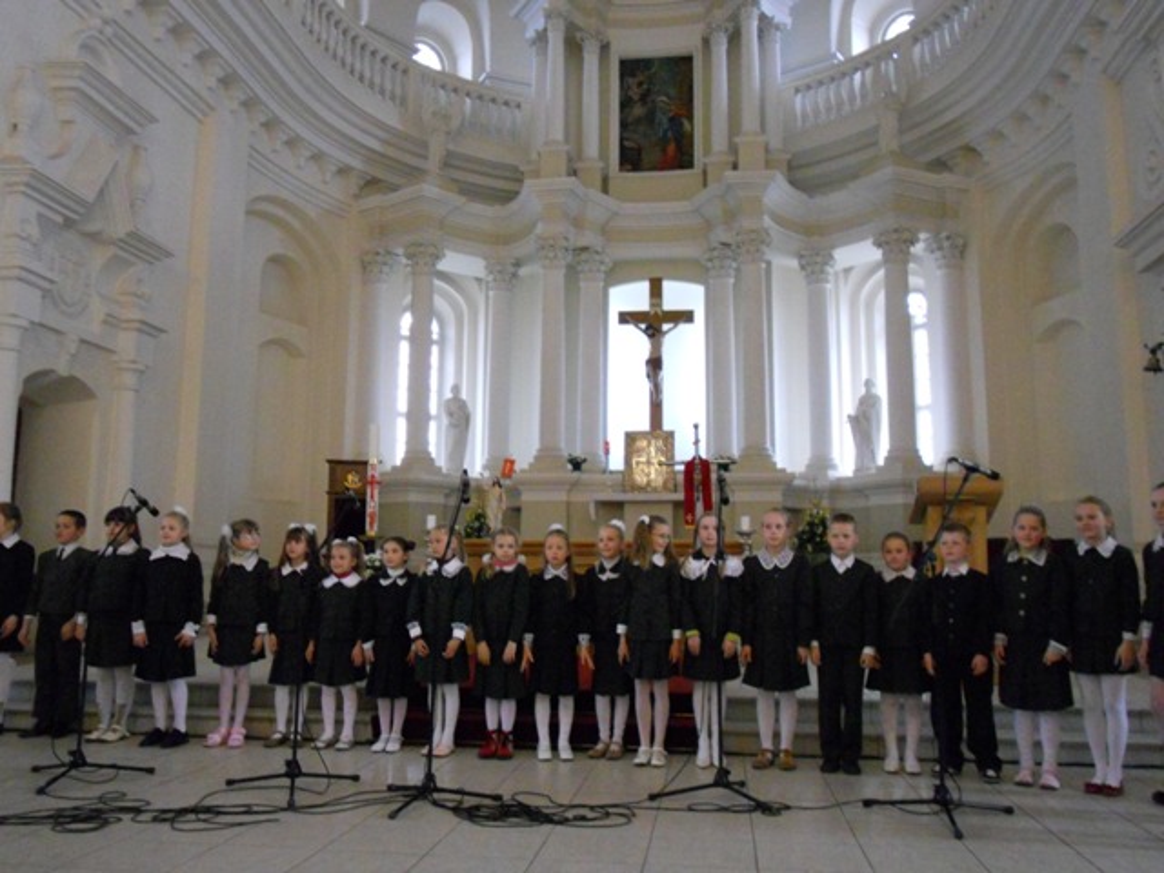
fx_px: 1076
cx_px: 582
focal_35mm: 32
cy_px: 436
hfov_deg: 56.8
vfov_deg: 44.2
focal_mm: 5.8
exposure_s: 1/30
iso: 800
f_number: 3.5
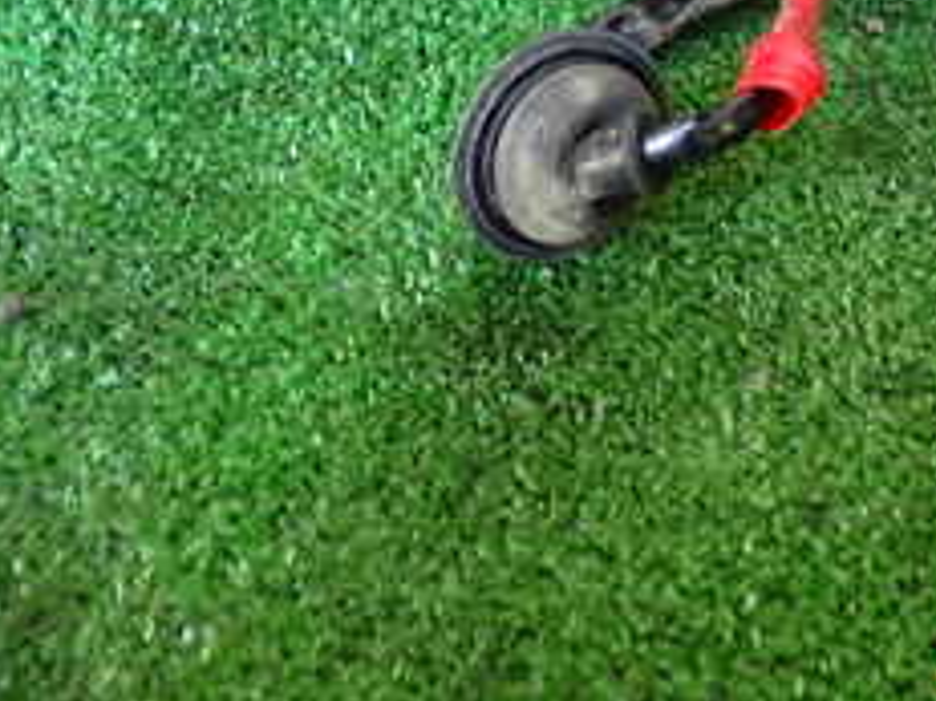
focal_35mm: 78
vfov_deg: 17.8
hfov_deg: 24.9
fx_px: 2108
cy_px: -190
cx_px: 656
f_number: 2.3
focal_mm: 5.4
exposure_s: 1/30
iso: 320
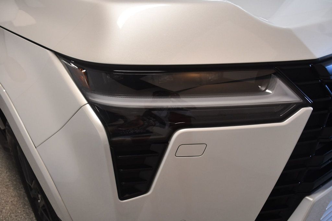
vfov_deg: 39.9
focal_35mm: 33
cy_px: 110
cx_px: 166
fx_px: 304
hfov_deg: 57.2
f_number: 3.5
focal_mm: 22
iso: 800
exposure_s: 1/125
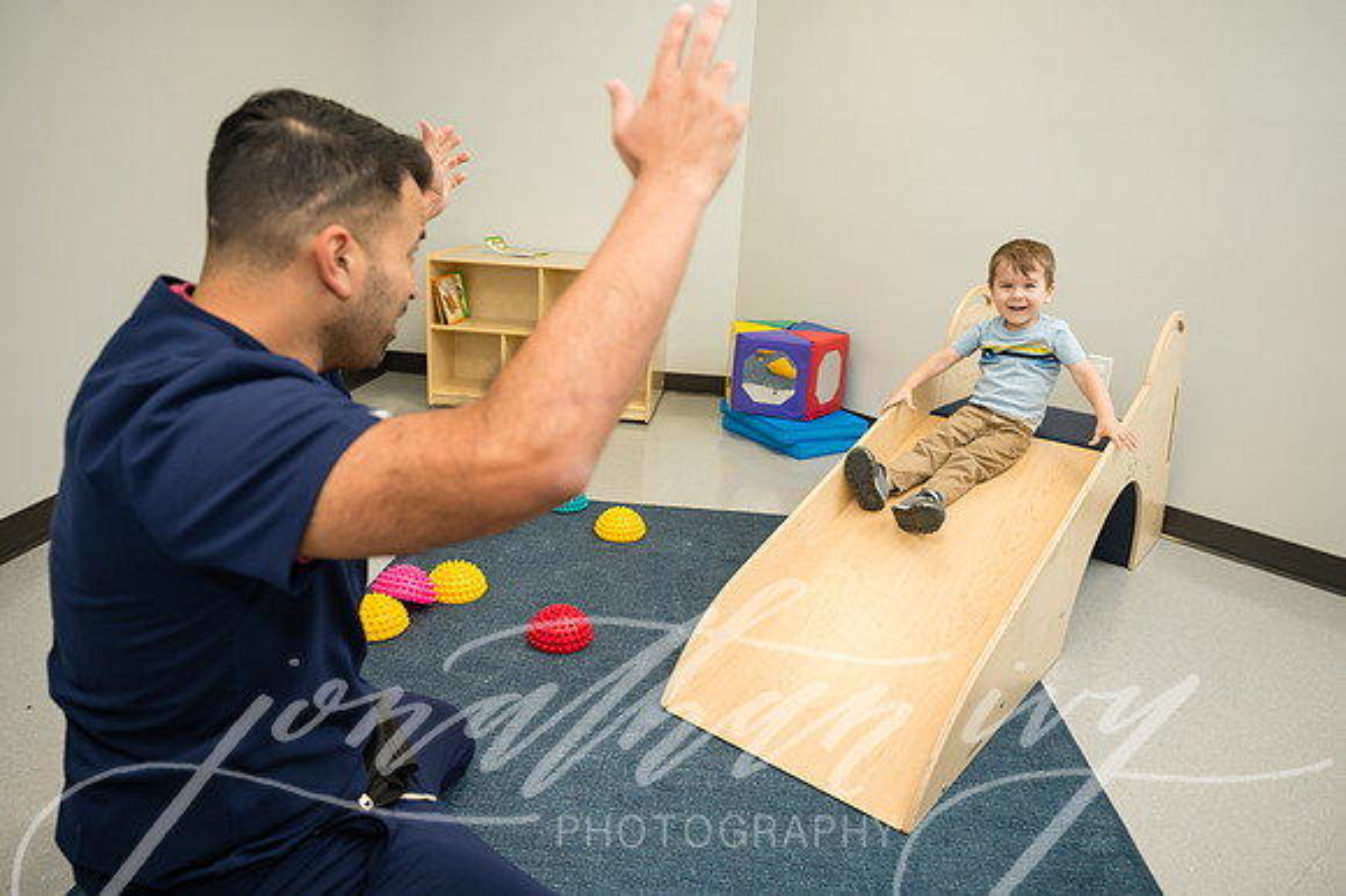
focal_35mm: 24
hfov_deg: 73.8
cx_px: 673
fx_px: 897
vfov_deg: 53.1
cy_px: 448
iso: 800
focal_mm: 24
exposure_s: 1/200
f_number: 3.5
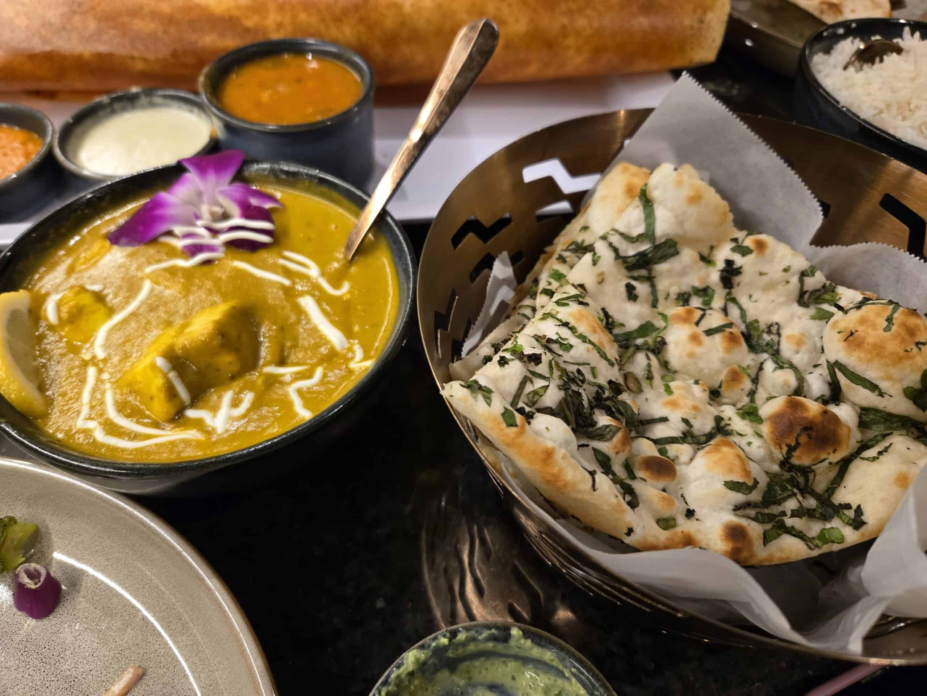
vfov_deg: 58.9
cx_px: 464
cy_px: 348
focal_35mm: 23
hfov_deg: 73.9
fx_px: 616
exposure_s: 1/31
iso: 400
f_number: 1.8
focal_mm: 5.4
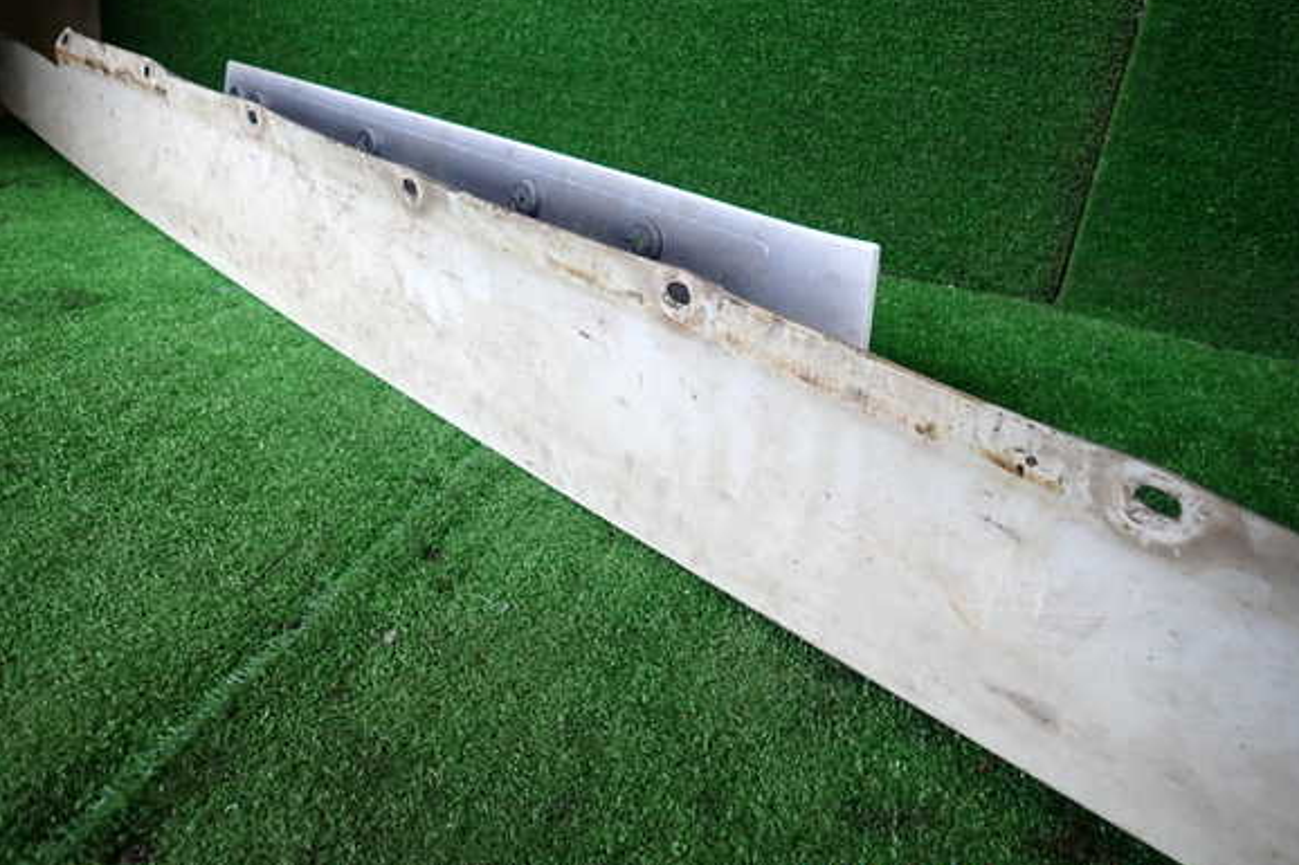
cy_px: 416
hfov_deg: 67.4
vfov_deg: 47.9
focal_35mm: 27
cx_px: 634
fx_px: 974
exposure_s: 1/125
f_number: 2
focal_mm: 4.5
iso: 200
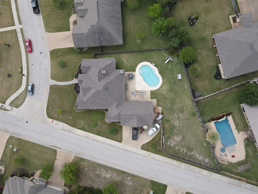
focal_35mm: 24
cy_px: 97
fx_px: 179
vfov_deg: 56.8
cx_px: 129
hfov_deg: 71.6
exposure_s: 1/500
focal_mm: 4.5
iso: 100
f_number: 2.8
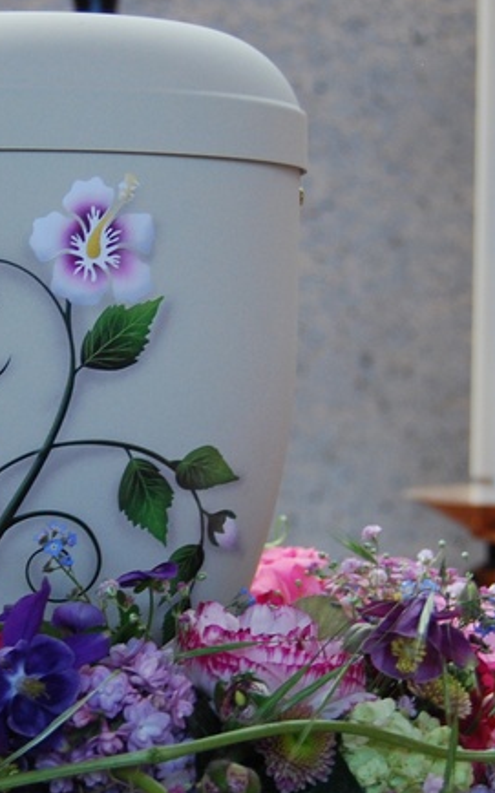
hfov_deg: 11.8
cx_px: 47
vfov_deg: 18.9
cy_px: 425
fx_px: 2376
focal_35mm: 110
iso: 400
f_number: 4.2
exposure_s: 1/30
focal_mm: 26
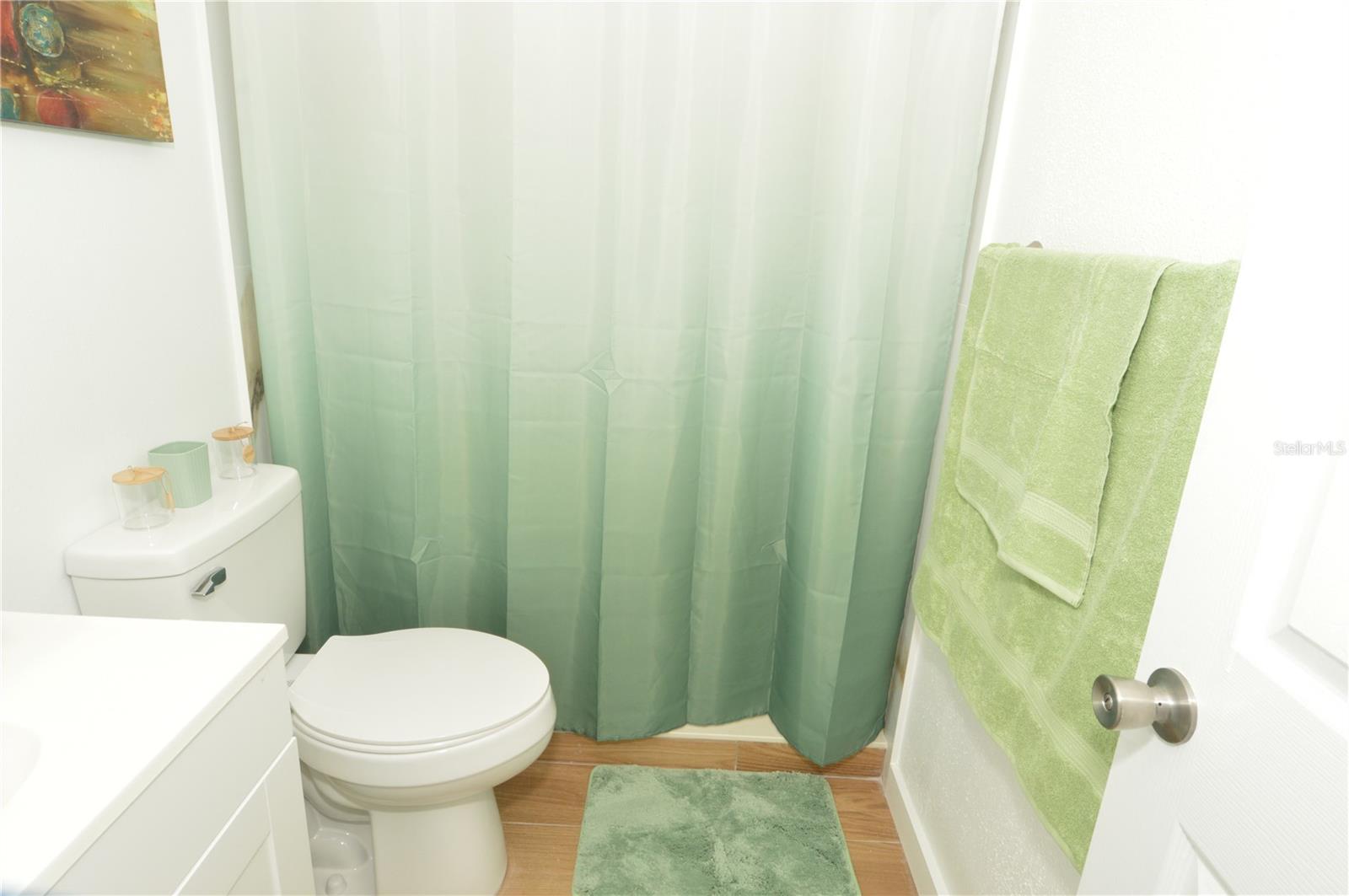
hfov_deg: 90.1
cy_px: 448
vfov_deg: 67.3
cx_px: 674
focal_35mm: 18
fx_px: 674
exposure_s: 1/80
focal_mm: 12
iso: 400
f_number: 10
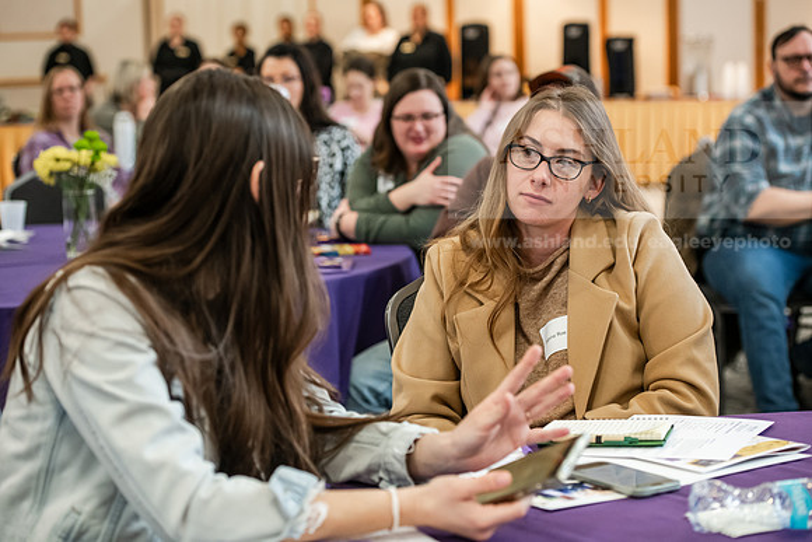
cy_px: 271
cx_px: 406
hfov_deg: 25.4
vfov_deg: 17.1
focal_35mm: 80
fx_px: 1805
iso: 2000
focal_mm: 80
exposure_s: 1/160
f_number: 3.5
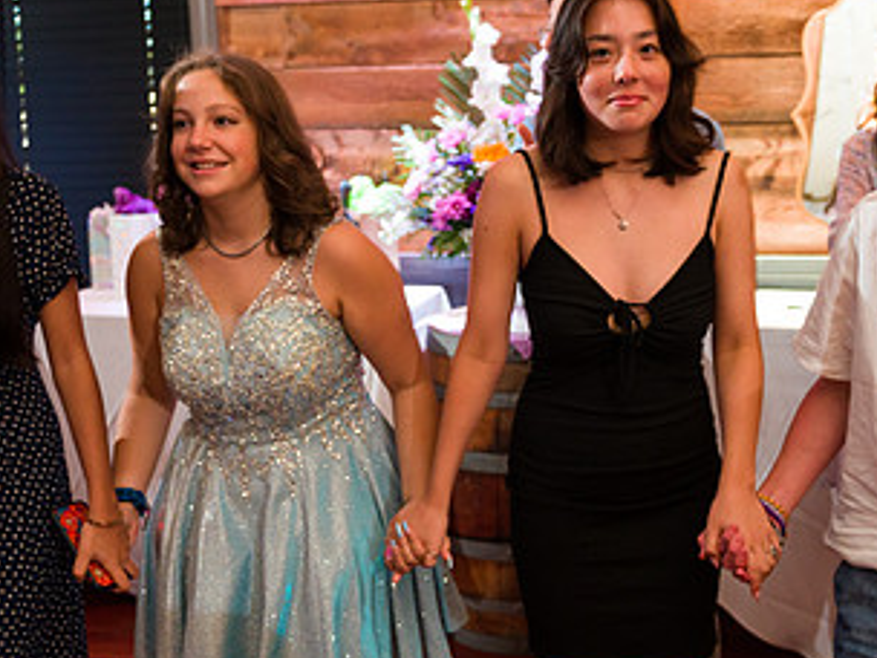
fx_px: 1115
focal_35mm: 44
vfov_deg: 32.8
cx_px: 534
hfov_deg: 42.7
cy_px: 286
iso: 1250
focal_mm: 24
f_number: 3.2
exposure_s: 1/125
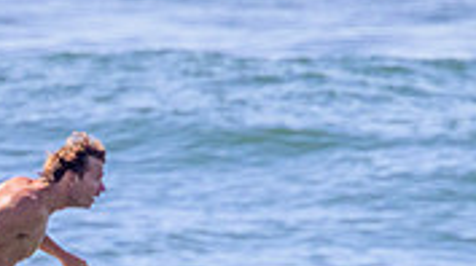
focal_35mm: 2751
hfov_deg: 0.8
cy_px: 412
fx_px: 34675
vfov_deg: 0.4
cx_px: 140
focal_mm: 800
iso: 1800
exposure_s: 1/2000
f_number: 11
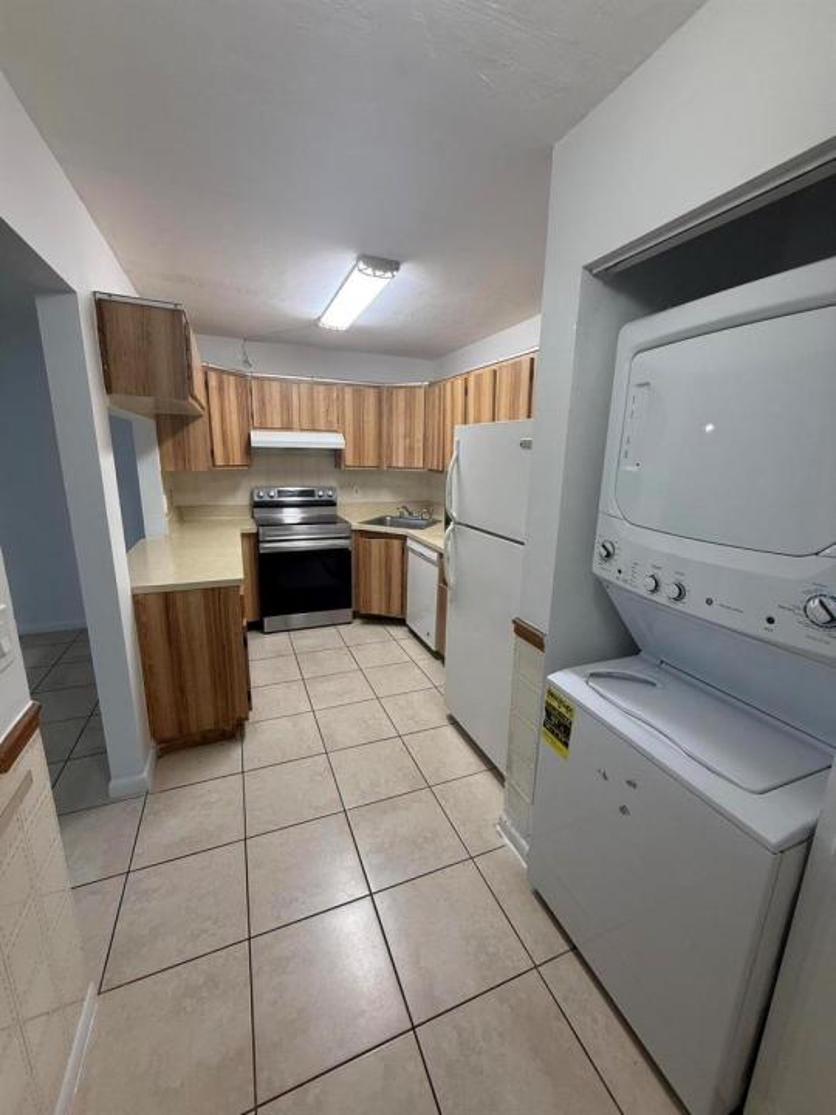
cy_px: 558
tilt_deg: -12.1
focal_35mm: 14
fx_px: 451
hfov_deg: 85.7
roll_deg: -2.3
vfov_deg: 102.1
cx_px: 418
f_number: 2.2
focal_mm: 2.22
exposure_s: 1/120
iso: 160
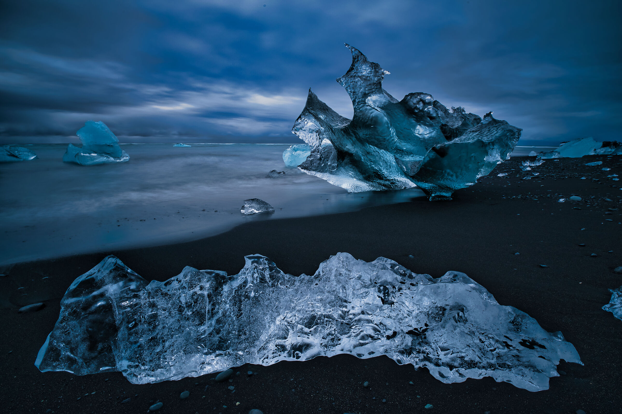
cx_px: 311
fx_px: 294
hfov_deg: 93.3
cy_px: 207
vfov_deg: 70.4
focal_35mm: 17
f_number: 14
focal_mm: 17
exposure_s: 10
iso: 110
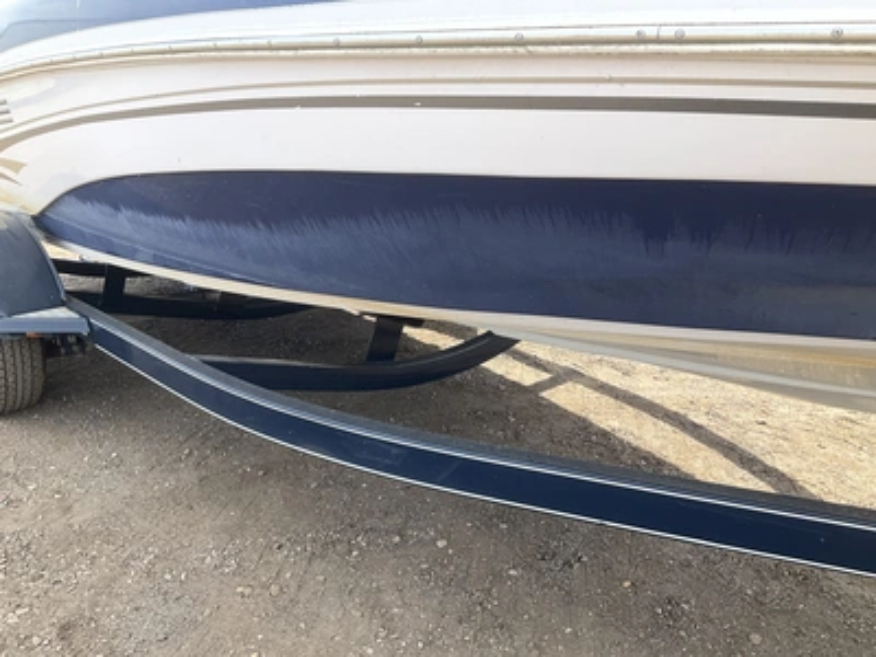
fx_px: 734
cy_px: 328
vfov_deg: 48.2
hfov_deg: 61.7
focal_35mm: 29
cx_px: 438
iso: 25
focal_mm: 3
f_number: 1.8
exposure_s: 1/338
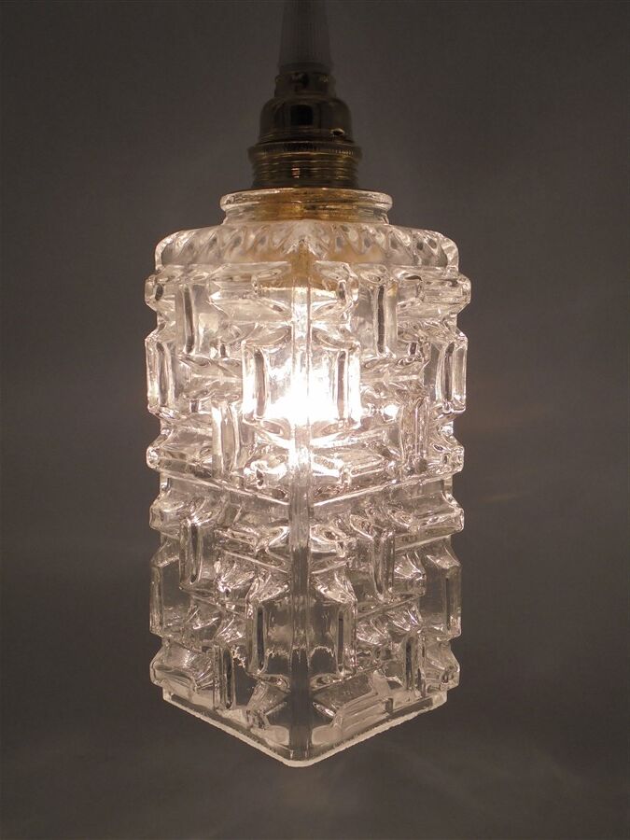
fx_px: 922
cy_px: 420
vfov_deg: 49.0
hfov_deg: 37.7
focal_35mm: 38
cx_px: 315
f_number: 4.2
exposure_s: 1/125
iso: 100
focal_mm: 6.9
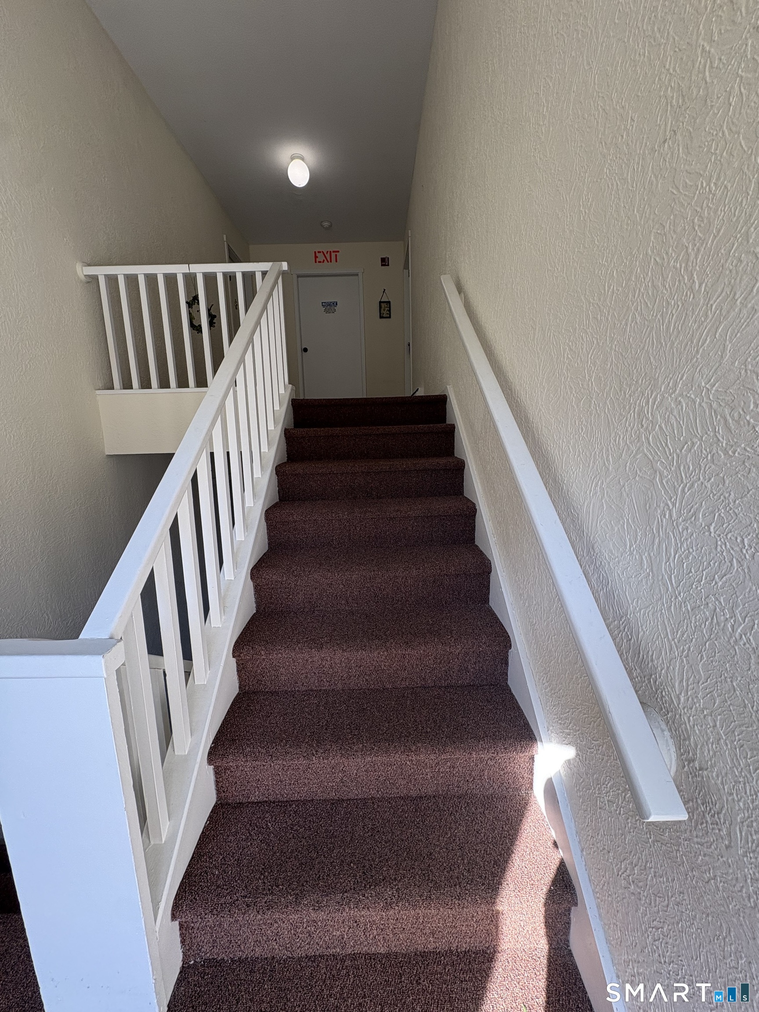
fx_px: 409
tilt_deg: -9.4
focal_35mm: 14
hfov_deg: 85.7
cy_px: 506
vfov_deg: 102.1
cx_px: 380
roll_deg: +1.5
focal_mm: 2.22
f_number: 2.2
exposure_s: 1/120
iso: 100
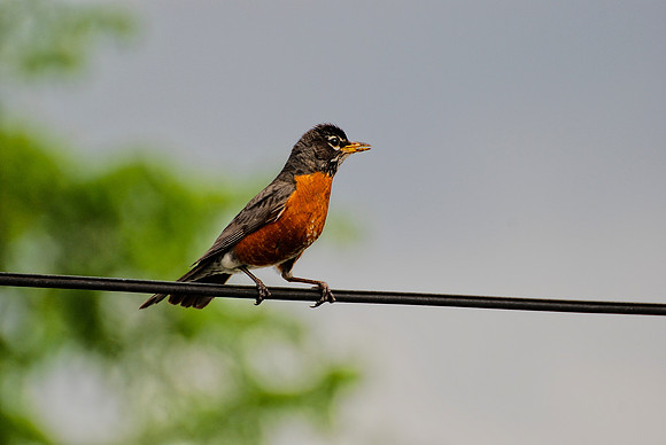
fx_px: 8333
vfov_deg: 3.1
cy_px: 222
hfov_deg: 4.6
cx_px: 333
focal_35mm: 450
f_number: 5.6
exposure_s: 1/400
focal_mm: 300
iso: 200
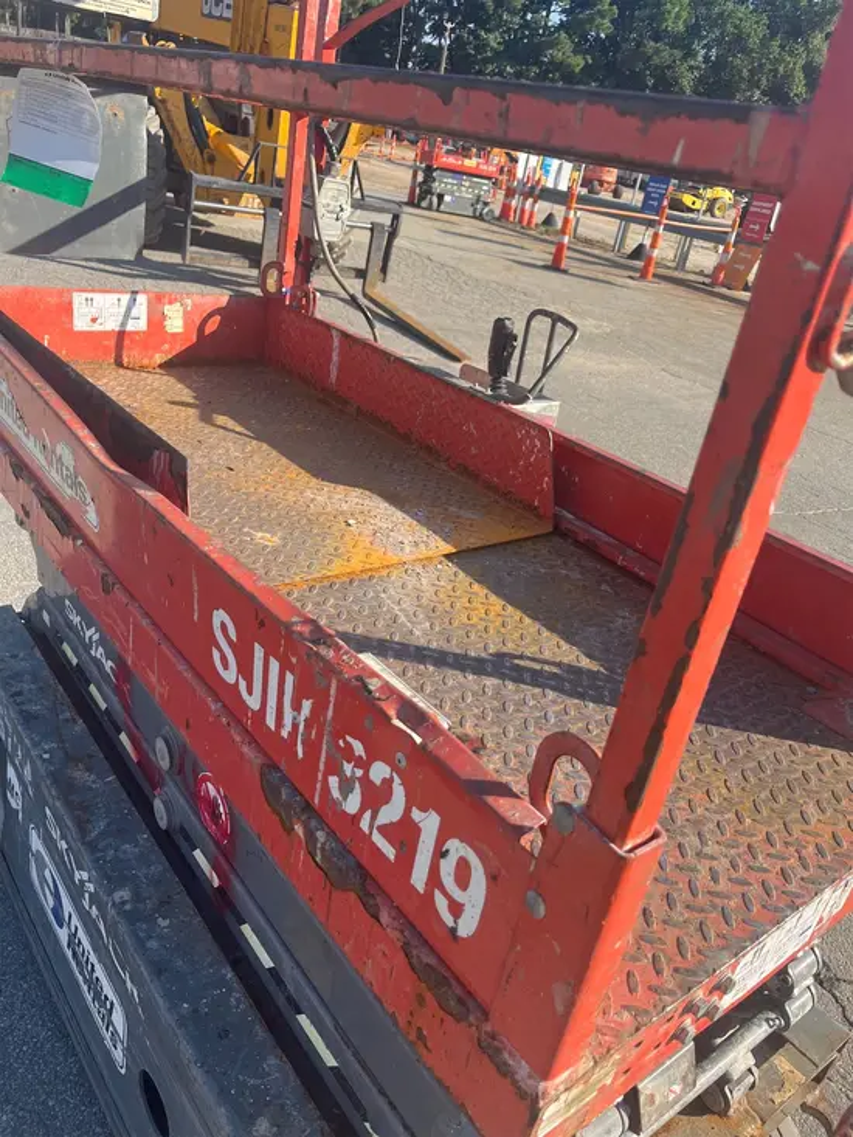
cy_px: 568
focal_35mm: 26
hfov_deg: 53.1
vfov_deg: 67.3
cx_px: 426
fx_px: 854
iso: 50
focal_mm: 5.1
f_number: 1.6
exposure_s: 1/1266
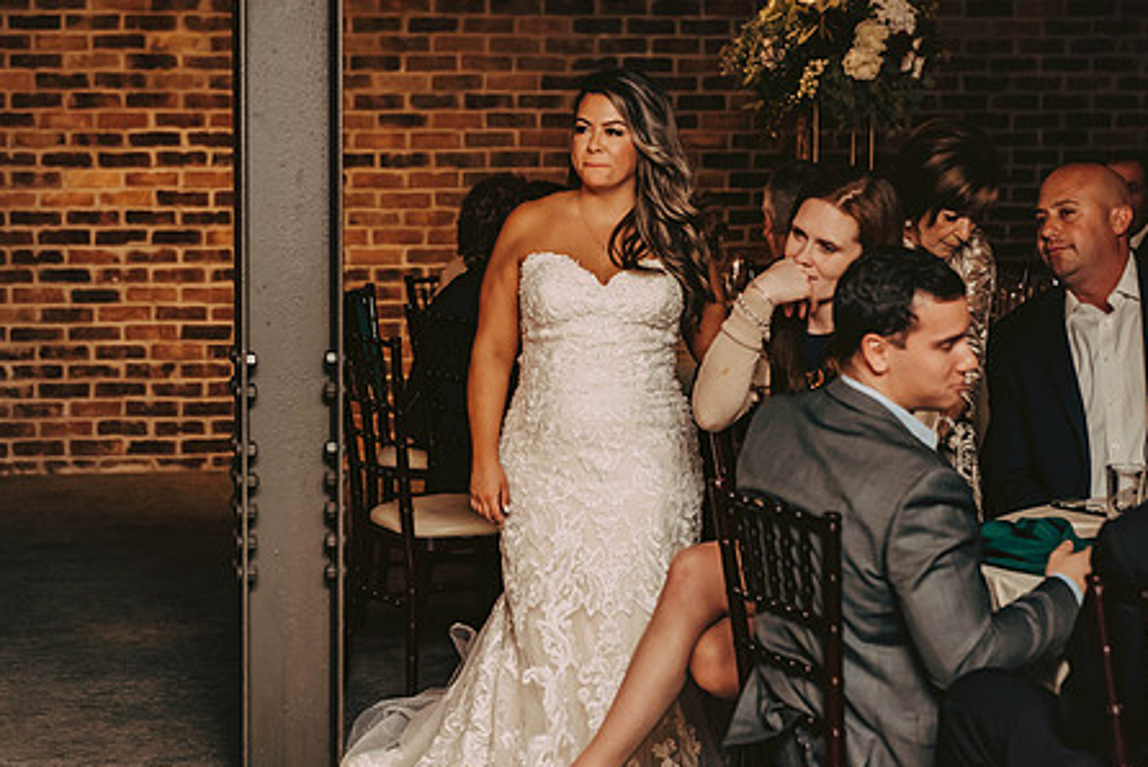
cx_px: 471
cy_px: 372
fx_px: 2904
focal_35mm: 91
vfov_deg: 15.0
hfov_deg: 22.3
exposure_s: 1/200
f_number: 3.2
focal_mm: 70
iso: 2000
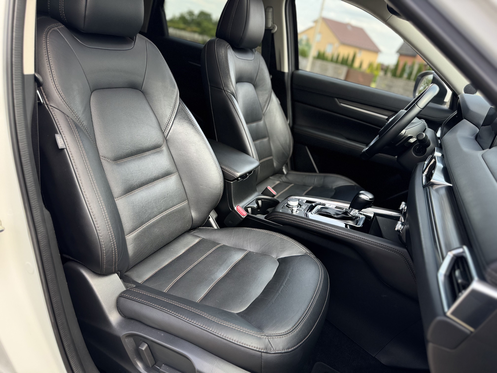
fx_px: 345
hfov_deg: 71.6
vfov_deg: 56.8
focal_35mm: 24
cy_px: 186
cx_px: 248
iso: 80
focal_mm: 6.76
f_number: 1.78
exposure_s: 1/609
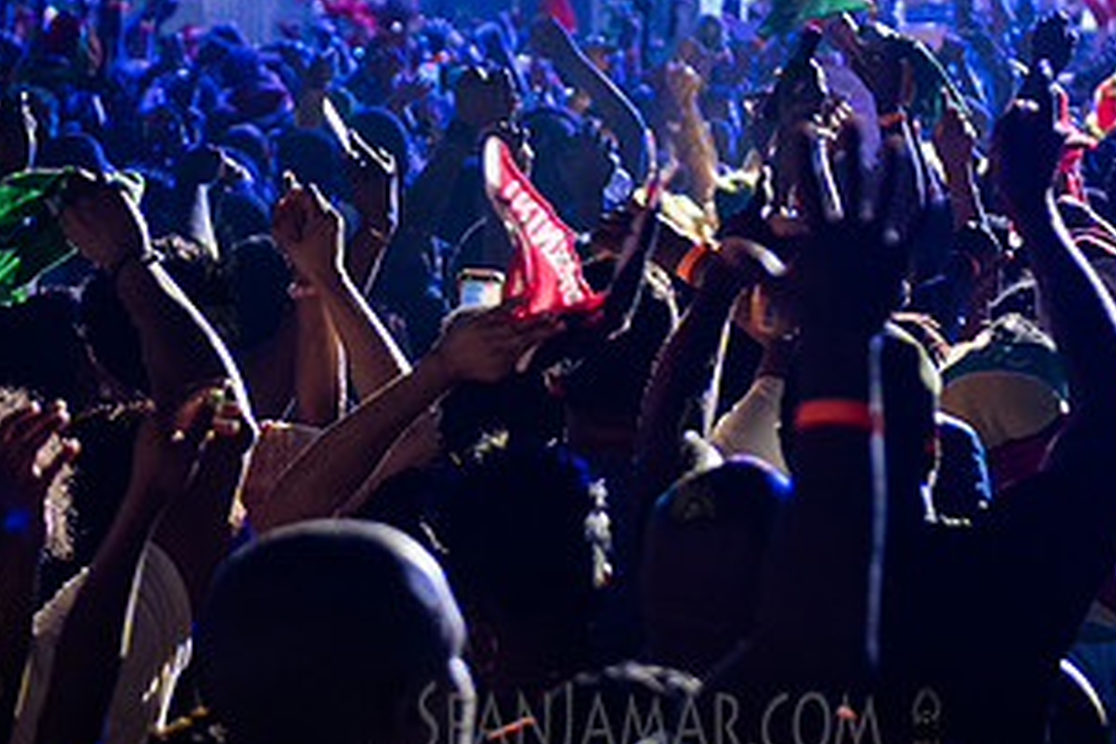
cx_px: 605
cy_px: 156
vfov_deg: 8.7
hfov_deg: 13.1
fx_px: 4867
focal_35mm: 157
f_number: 2.8
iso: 4000
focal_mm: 66
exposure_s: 1/320
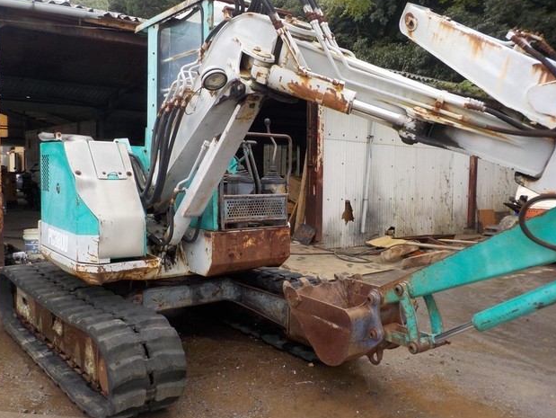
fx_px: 498
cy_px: 209
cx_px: 277
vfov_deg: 45.5
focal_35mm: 31
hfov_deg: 58.3
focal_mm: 4.1
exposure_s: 1/320
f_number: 3.3
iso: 125
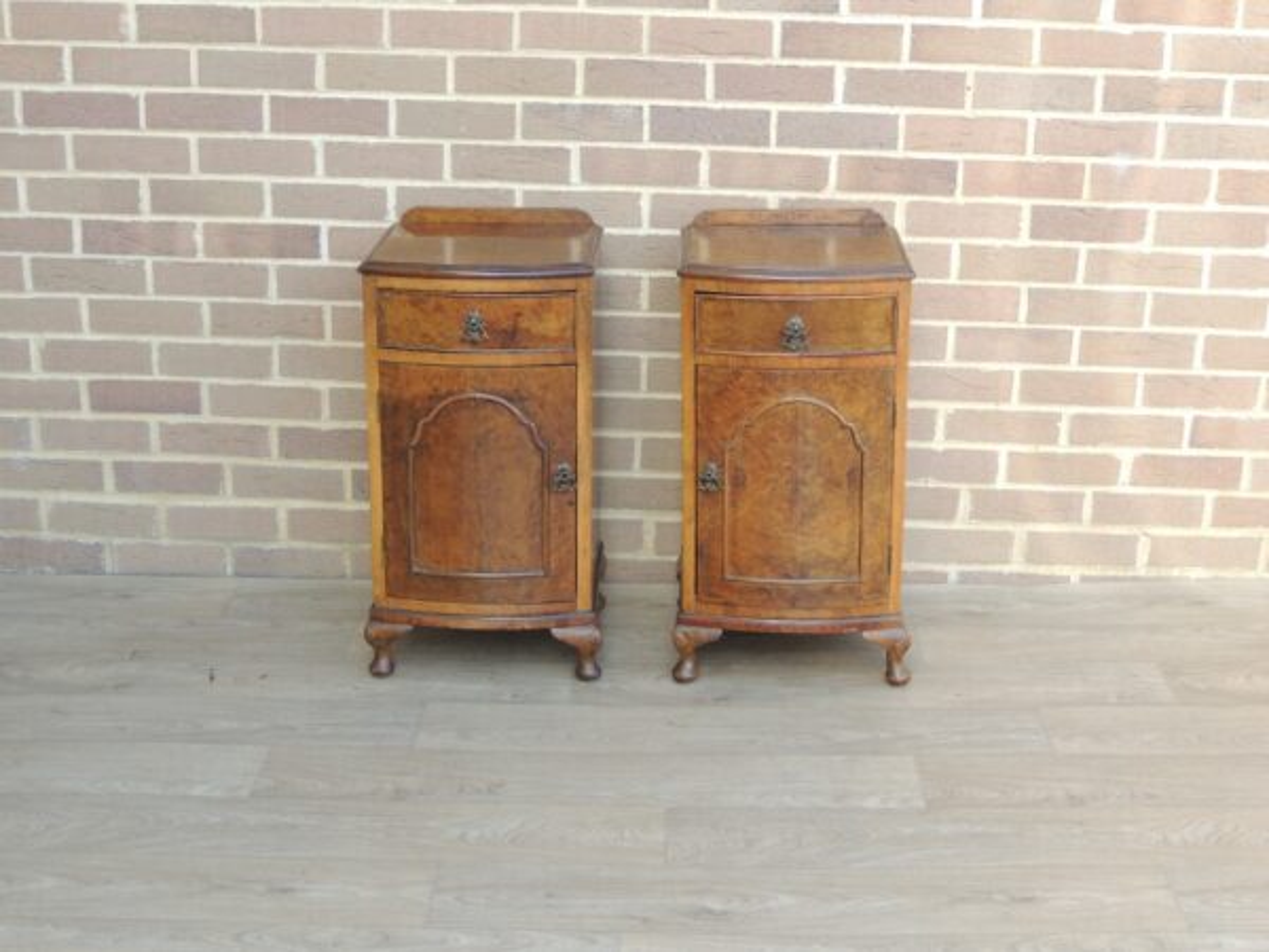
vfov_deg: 29.1
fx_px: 1833
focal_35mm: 50
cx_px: 634
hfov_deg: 38.2
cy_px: 476
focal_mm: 8.9
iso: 100
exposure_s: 1/60
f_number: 3.6
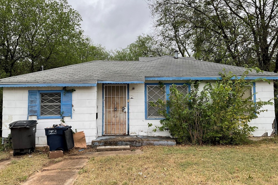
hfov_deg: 60.3
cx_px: 138
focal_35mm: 31
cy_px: 90
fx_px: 239
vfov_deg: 42.3
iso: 16
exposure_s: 1/519
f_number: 1.8
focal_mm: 3
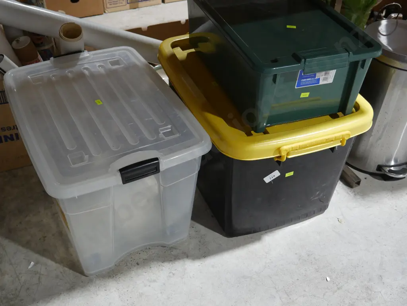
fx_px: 471
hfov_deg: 46.8
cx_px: 204
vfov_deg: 36.0
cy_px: 153
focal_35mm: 40
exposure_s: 1/60
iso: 800
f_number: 4.5
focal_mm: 20
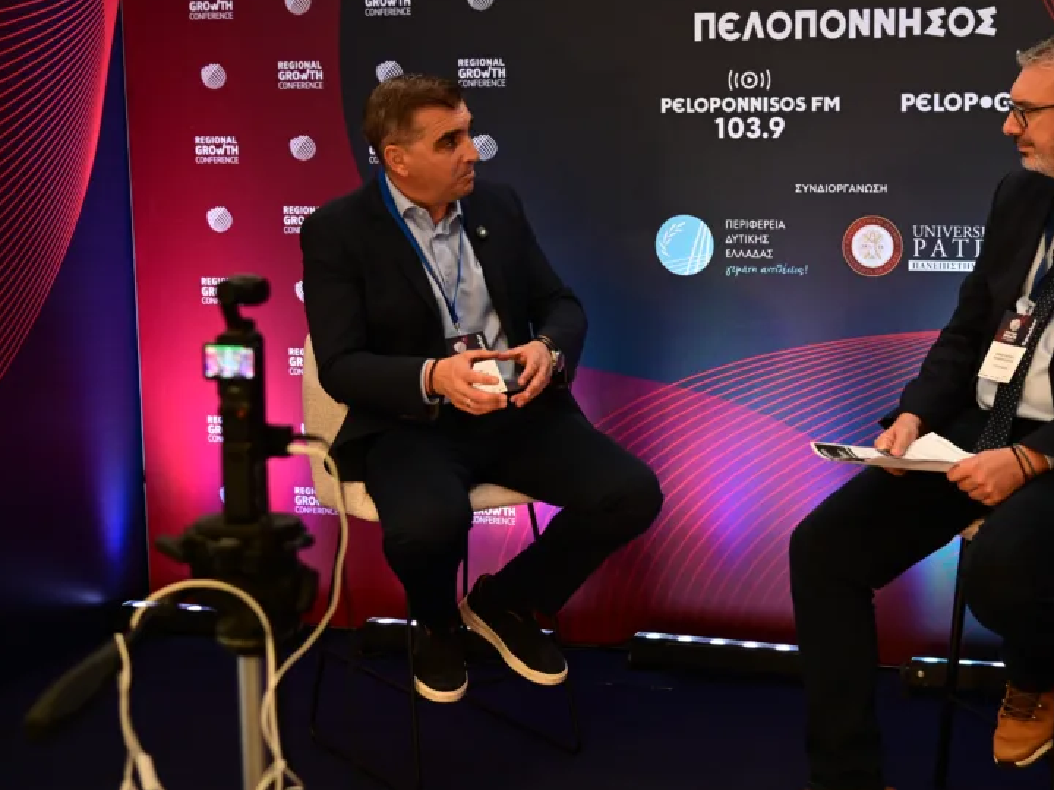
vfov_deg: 28.0
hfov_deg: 36.3
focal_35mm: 52
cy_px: 326
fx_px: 1583
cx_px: 732
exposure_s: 1/200
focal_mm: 38
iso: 2000
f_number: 4
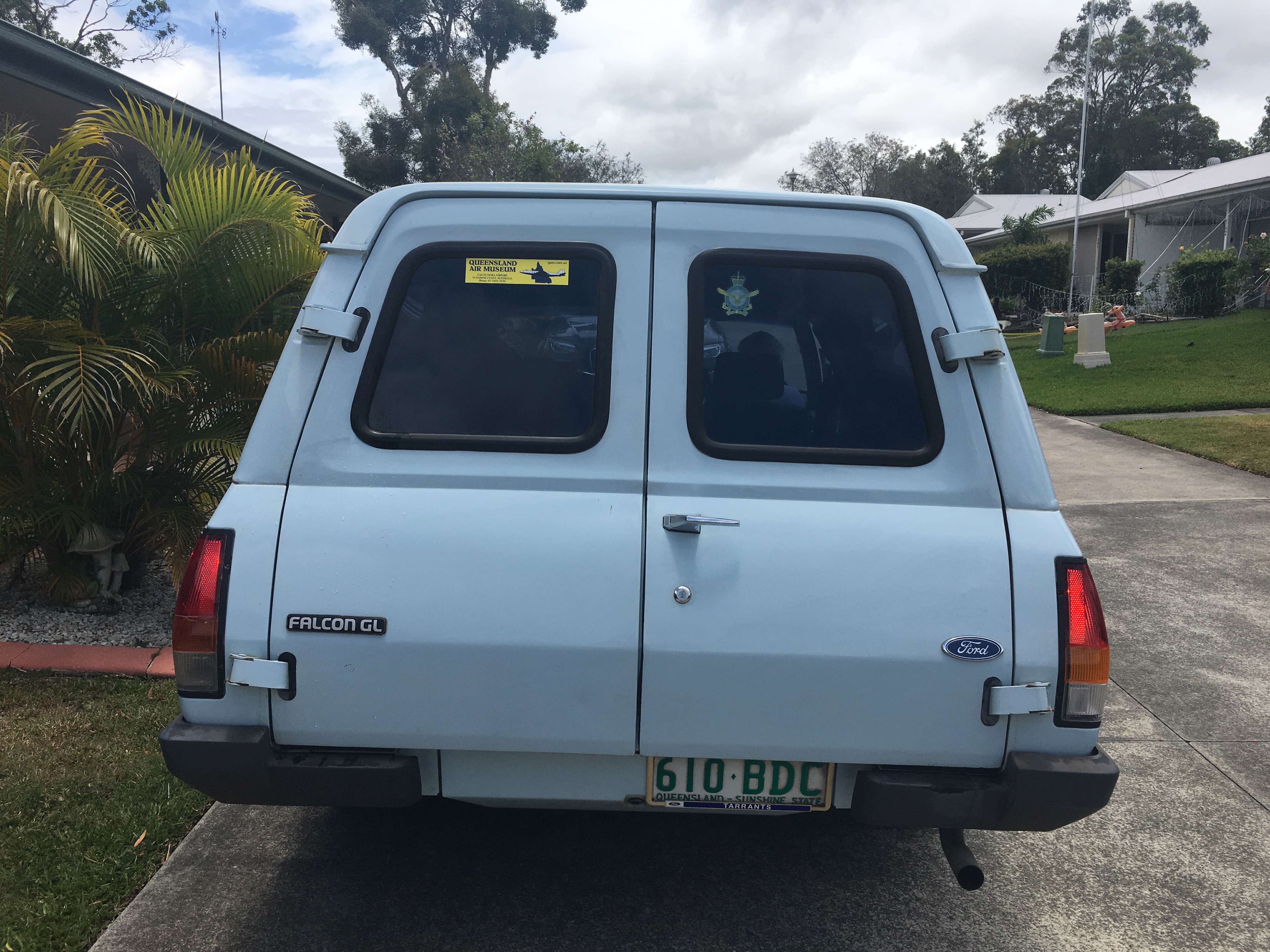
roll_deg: -0.6
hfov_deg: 61.7
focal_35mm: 29
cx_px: 635
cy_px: 476
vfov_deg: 48.2
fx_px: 1064
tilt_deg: -8.5
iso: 25
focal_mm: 4.15
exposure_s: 1/1876
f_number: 2.2
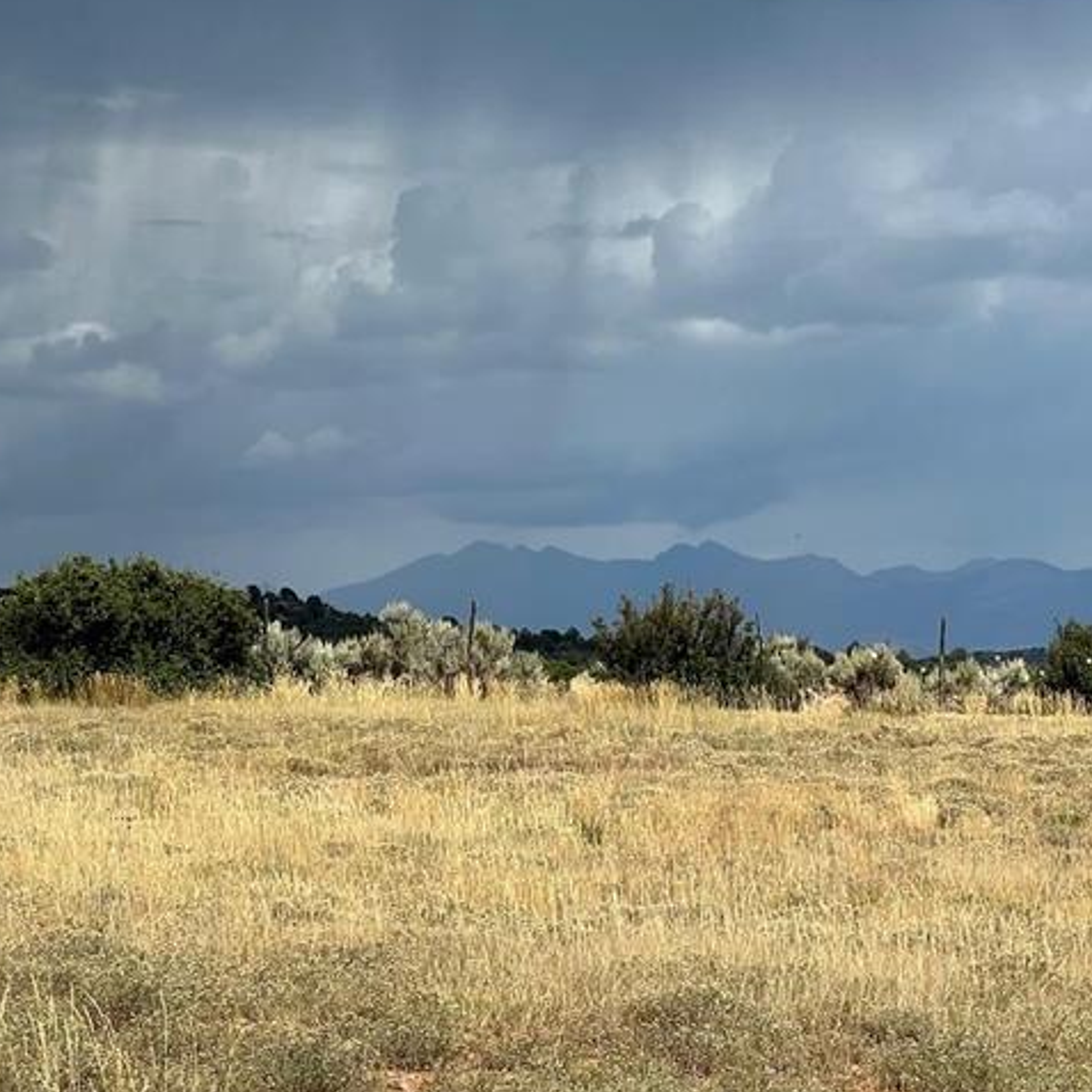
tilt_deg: +0.2
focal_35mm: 146
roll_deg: +2.2
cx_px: 989
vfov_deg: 12.0
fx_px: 5211
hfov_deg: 11.9
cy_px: 698
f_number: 2.8
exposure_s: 1/1277
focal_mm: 9
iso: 32
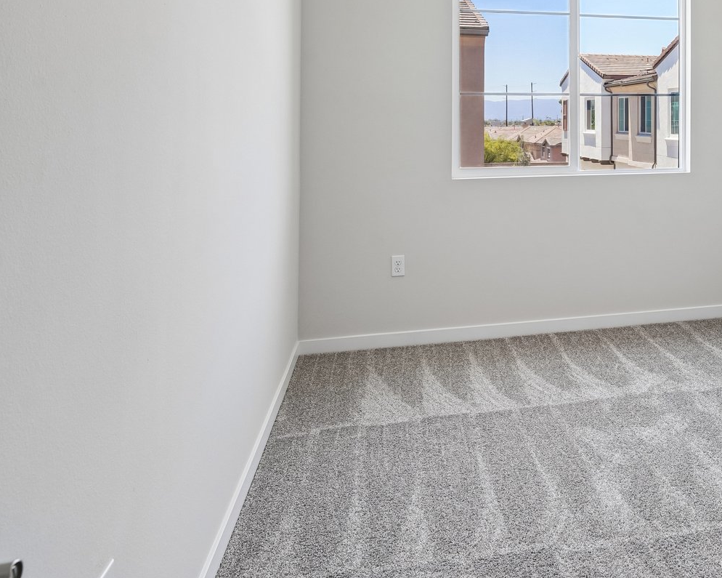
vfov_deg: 46.7
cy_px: 98
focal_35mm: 29
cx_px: 579
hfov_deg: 56.1
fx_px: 620
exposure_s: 1/30
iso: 160
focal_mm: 15
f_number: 8
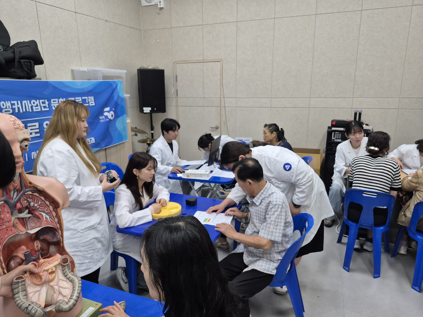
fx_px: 281
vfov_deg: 58.9
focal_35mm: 23
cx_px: 212
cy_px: 158
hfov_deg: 73.9
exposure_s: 1/120
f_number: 1.8
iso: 200
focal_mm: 5.4
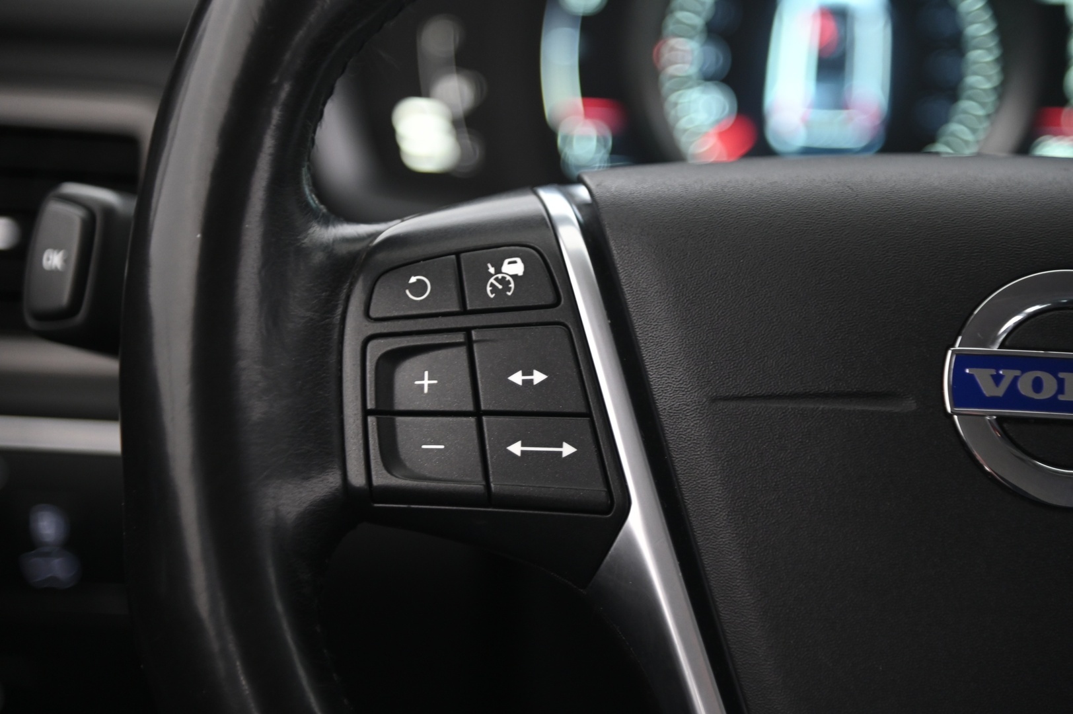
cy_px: 357
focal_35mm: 120
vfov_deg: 11.4
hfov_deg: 17.1
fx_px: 3574
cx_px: 536
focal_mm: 120
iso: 2000
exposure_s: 1/15
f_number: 4
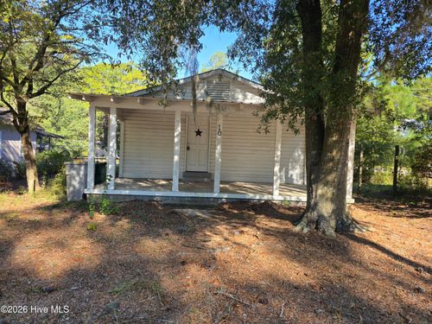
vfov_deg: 58.9
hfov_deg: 73.9
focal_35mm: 23
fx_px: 287
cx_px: 216
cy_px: 162
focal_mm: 6.3
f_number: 1.7
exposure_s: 1/359
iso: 25
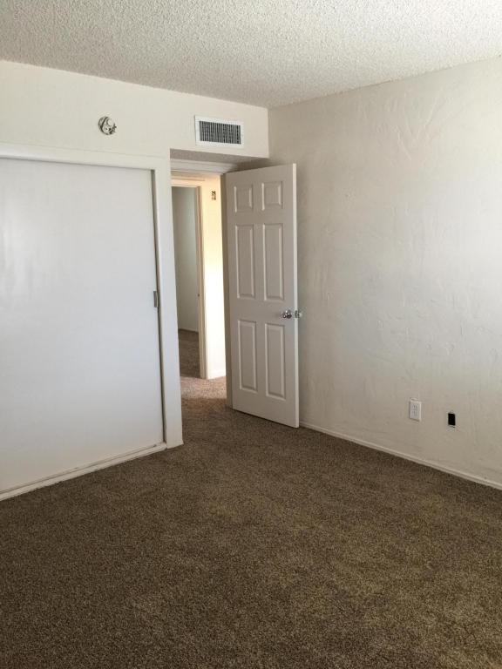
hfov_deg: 48.2
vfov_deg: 61.7
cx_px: 251
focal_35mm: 29
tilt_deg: -6.6
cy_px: 334
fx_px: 561
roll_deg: +1.4
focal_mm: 4.15
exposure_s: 1/15
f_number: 2.2
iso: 50
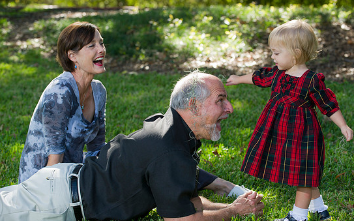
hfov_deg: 18.8
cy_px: 110
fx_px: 1071
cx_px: 185
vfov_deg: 11.8
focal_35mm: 111
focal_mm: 102
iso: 250
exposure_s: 1/160
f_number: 4
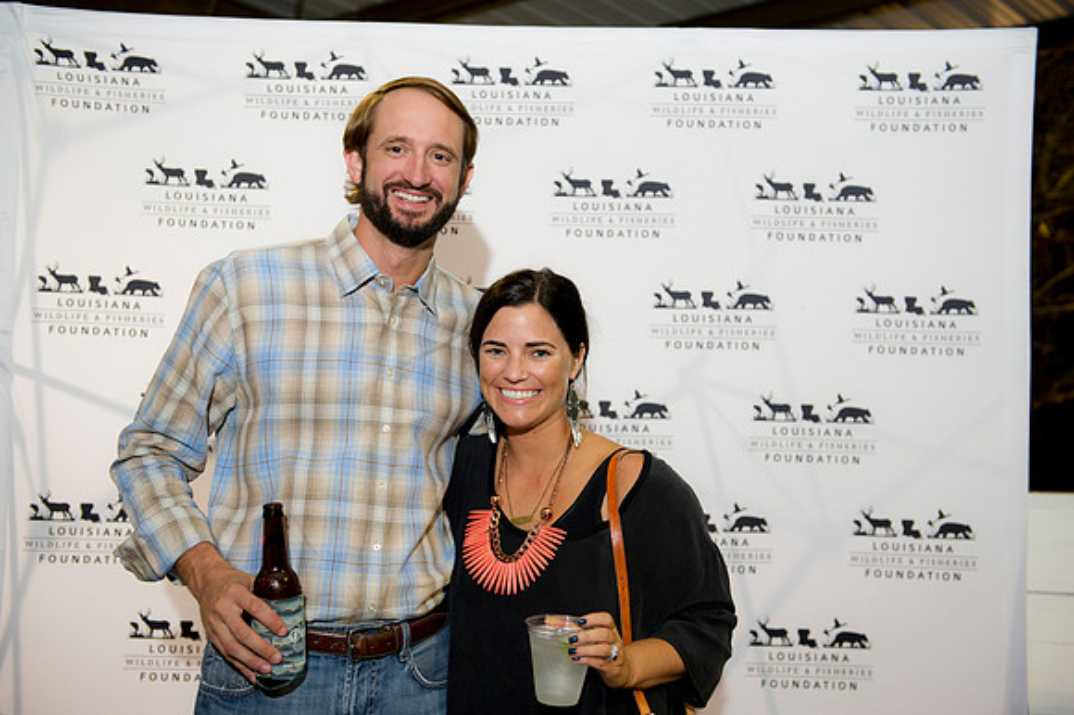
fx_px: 1431
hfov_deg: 41.1
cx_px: 537
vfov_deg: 28.0
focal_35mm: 48
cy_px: 358
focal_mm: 48
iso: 800
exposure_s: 1/125
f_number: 3.5
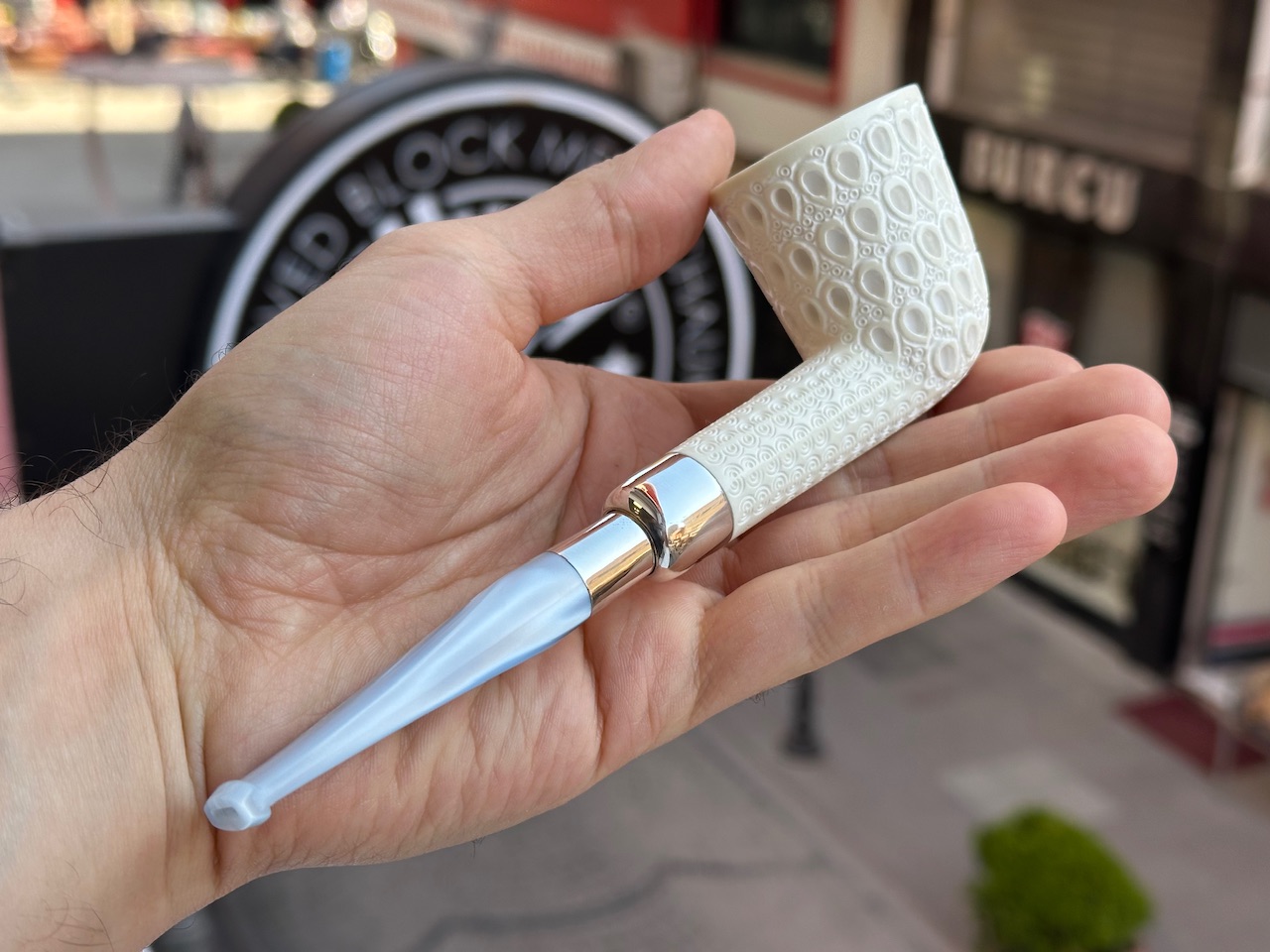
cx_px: 635
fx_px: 1761
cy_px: 476
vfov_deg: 30.3
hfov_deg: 39.7
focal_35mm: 48
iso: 64
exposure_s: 1/513
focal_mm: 6.86
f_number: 1.78
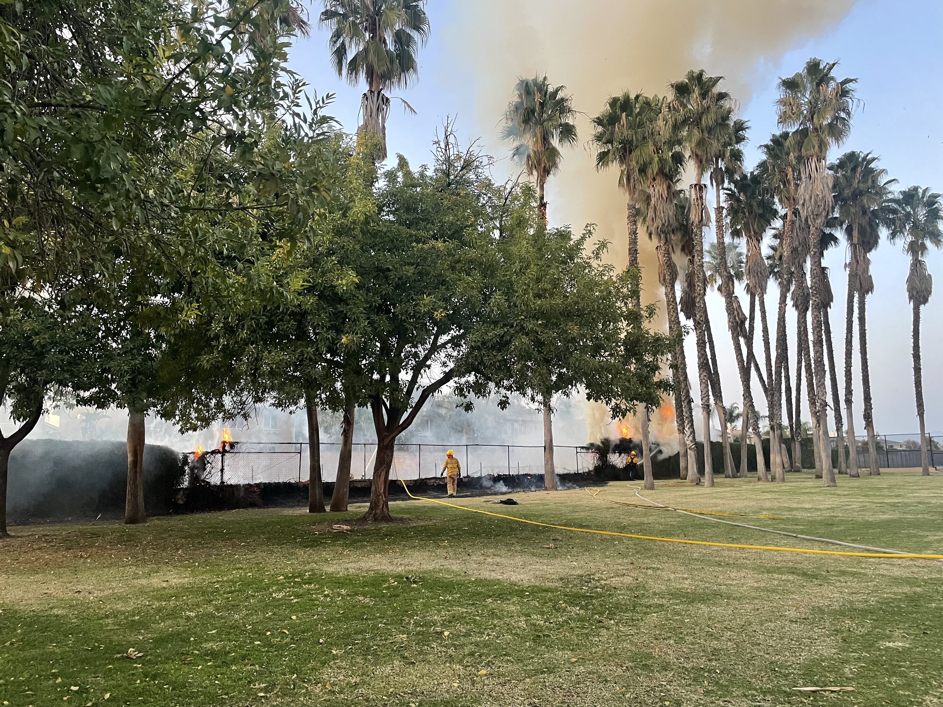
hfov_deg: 67.3
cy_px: 354
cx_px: 472
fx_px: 708
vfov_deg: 53.1
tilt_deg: +9.4
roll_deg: +1.7
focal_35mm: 26
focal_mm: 4.2
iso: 200
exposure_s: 1/60
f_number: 1.6
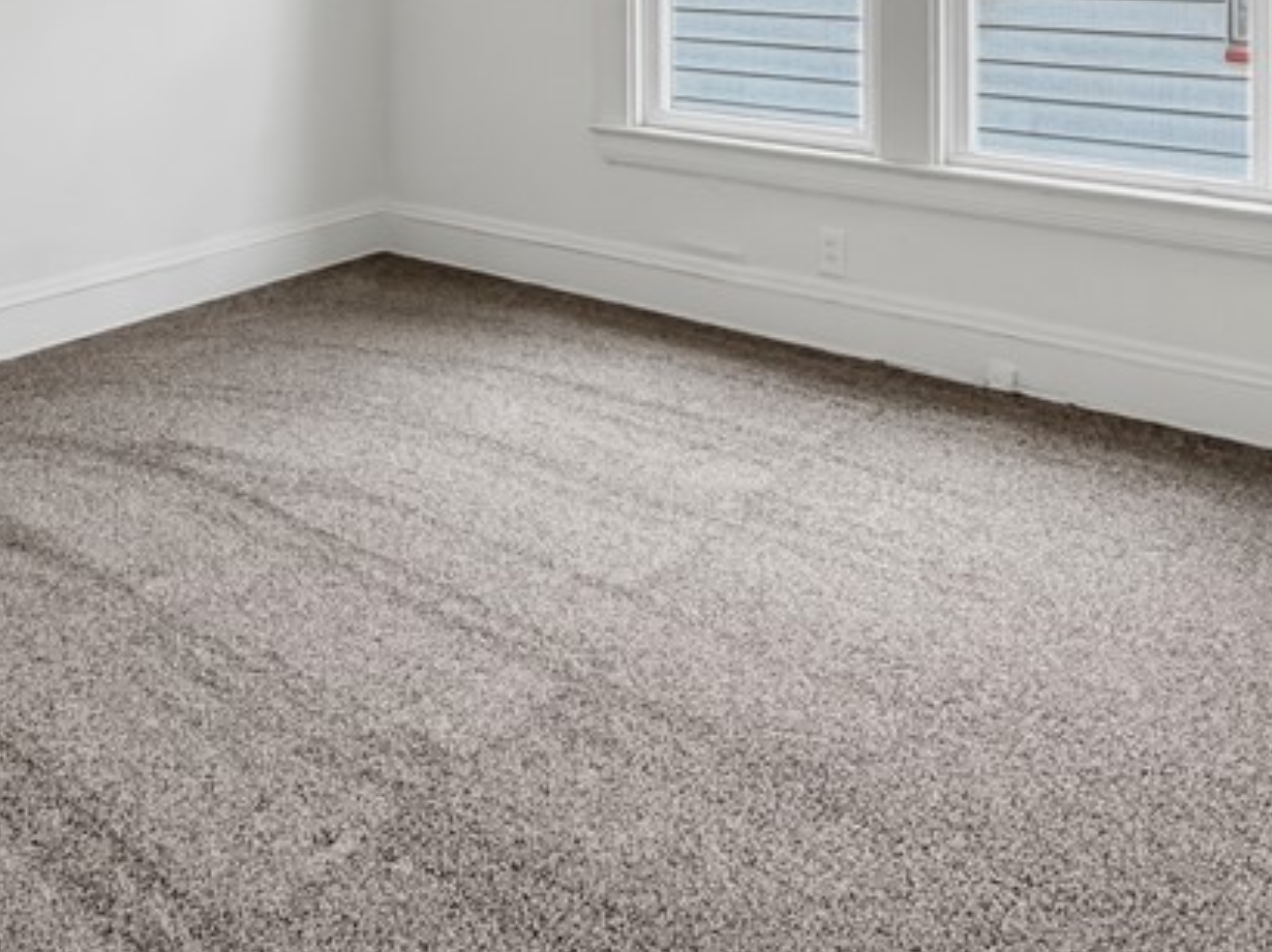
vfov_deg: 35.4
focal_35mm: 35
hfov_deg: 52.7
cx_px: 627
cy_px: -71
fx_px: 1285
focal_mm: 2.2
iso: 125
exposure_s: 1/120
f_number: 2.2
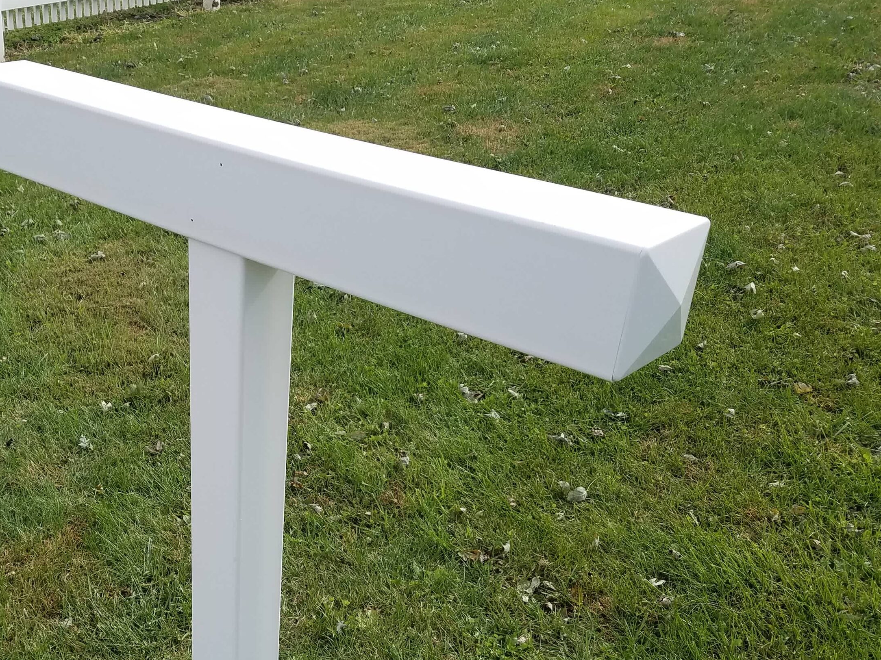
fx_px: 916
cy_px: 407
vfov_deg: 39.4
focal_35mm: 36
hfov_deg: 50.3
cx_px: 280
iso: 50
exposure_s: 1/1928
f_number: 1.7
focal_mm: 4.2
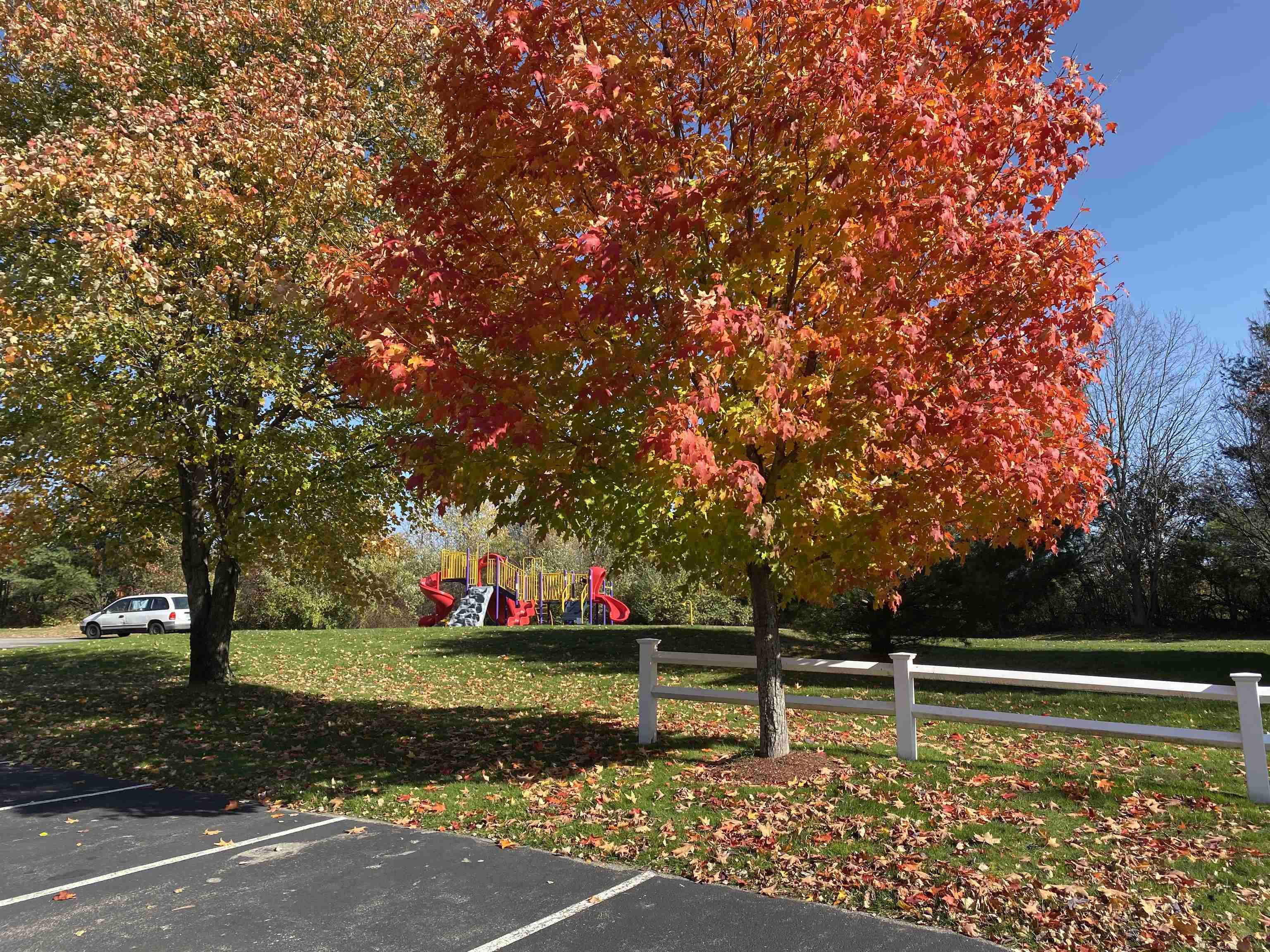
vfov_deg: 53.1
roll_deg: +0.3
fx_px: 954
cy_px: 476
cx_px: 635
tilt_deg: +8.4
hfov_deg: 67.3
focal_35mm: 26
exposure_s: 1/1104
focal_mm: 4.25
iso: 32
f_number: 1.8
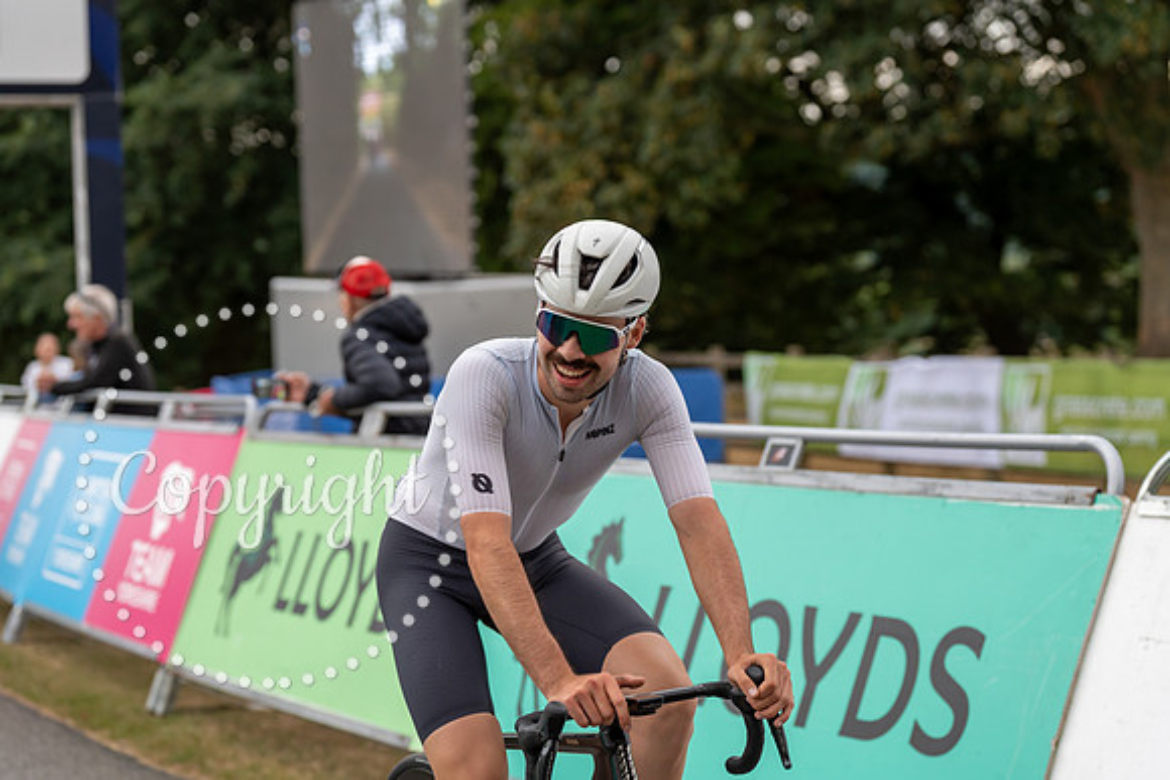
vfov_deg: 15.9
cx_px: 585
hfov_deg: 23.6
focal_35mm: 86
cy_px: 390
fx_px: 2796
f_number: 3.5
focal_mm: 86
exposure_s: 1/1000
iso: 800
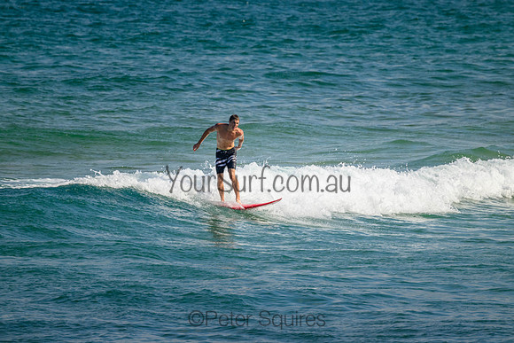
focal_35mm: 800
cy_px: 172
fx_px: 11424
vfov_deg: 1.7
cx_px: 257
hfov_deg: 2.6
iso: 1000
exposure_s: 1/2000
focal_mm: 800
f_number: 11
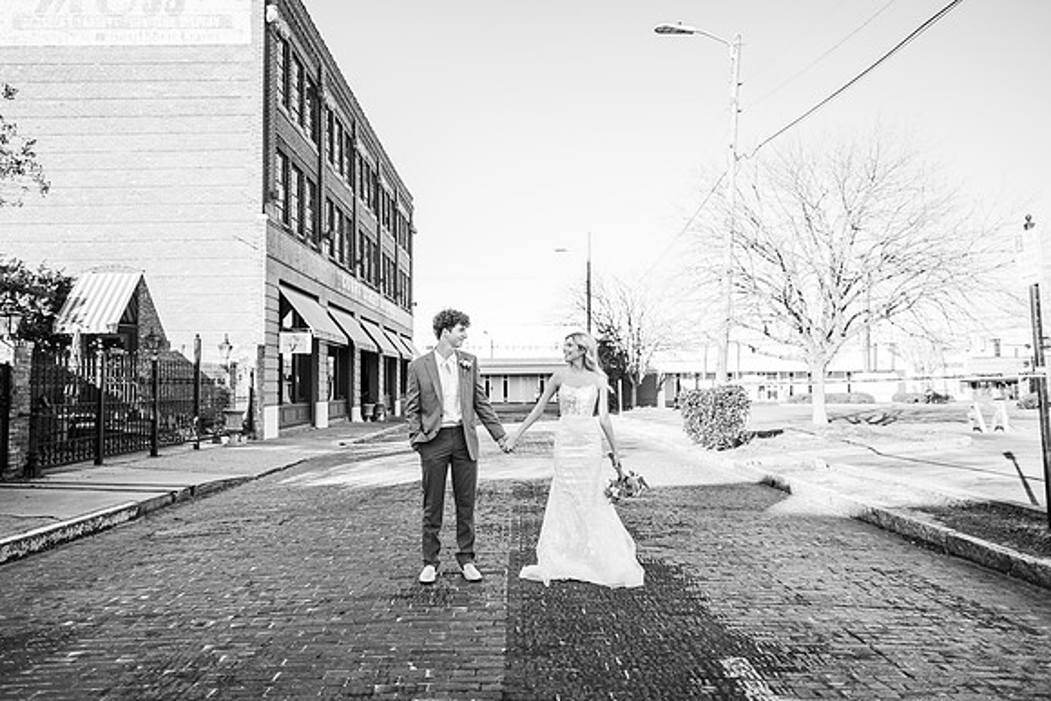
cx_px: 514
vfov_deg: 51.4
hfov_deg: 71.6
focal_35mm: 25
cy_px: 351
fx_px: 729
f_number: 2
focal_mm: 24
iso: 100
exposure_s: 1/800
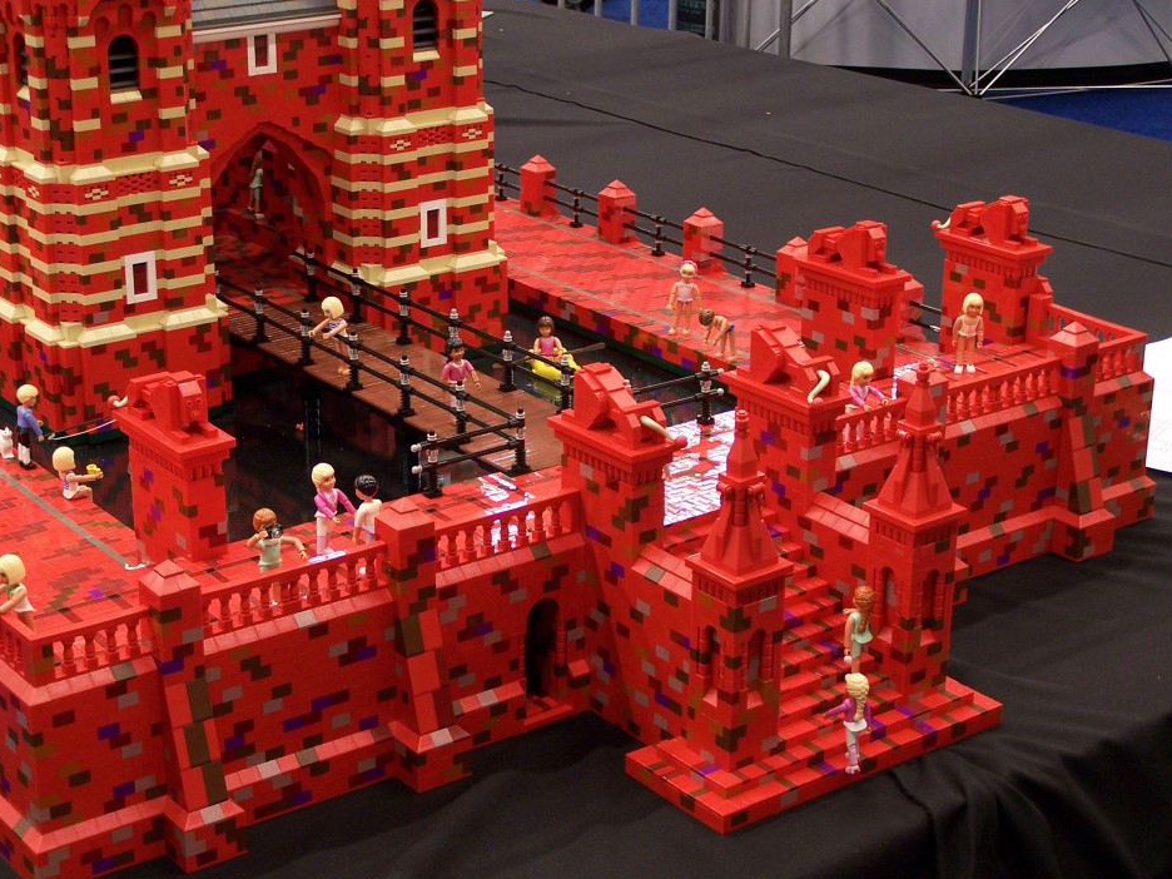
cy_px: 471
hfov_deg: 27.8
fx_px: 2370
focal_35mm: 70
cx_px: 555
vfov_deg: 21.0
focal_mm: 10.7
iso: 80
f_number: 3.2
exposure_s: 1/2
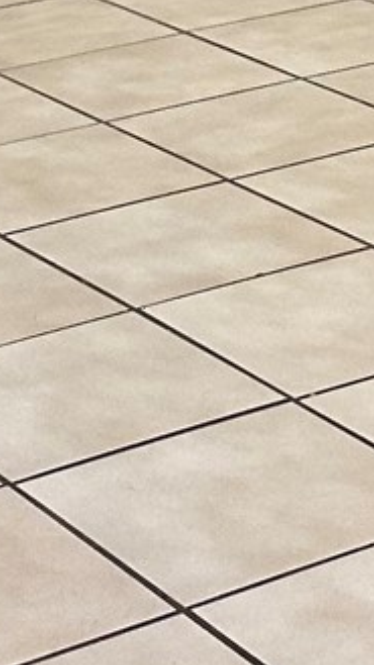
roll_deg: +1.1
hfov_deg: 7.4
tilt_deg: -9.0
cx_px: 360
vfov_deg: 12.6
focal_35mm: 163
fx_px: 2874
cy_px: -285
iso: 320
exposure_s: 1/60
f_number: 1.78
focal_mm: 6.86
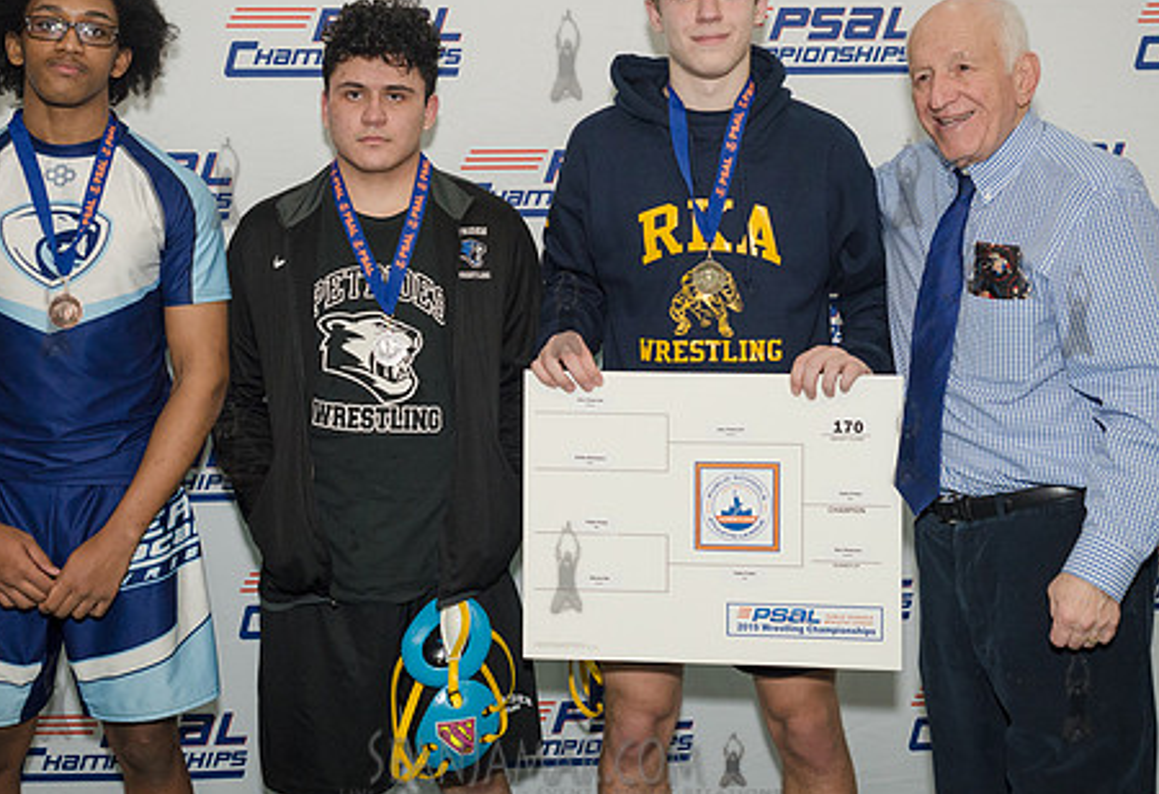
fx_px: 1753
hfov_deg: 36.6
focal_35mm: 54
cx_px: 558
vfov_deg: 25.4
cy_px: 269
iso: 1600
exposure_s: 1/250
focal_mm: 35
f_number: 5
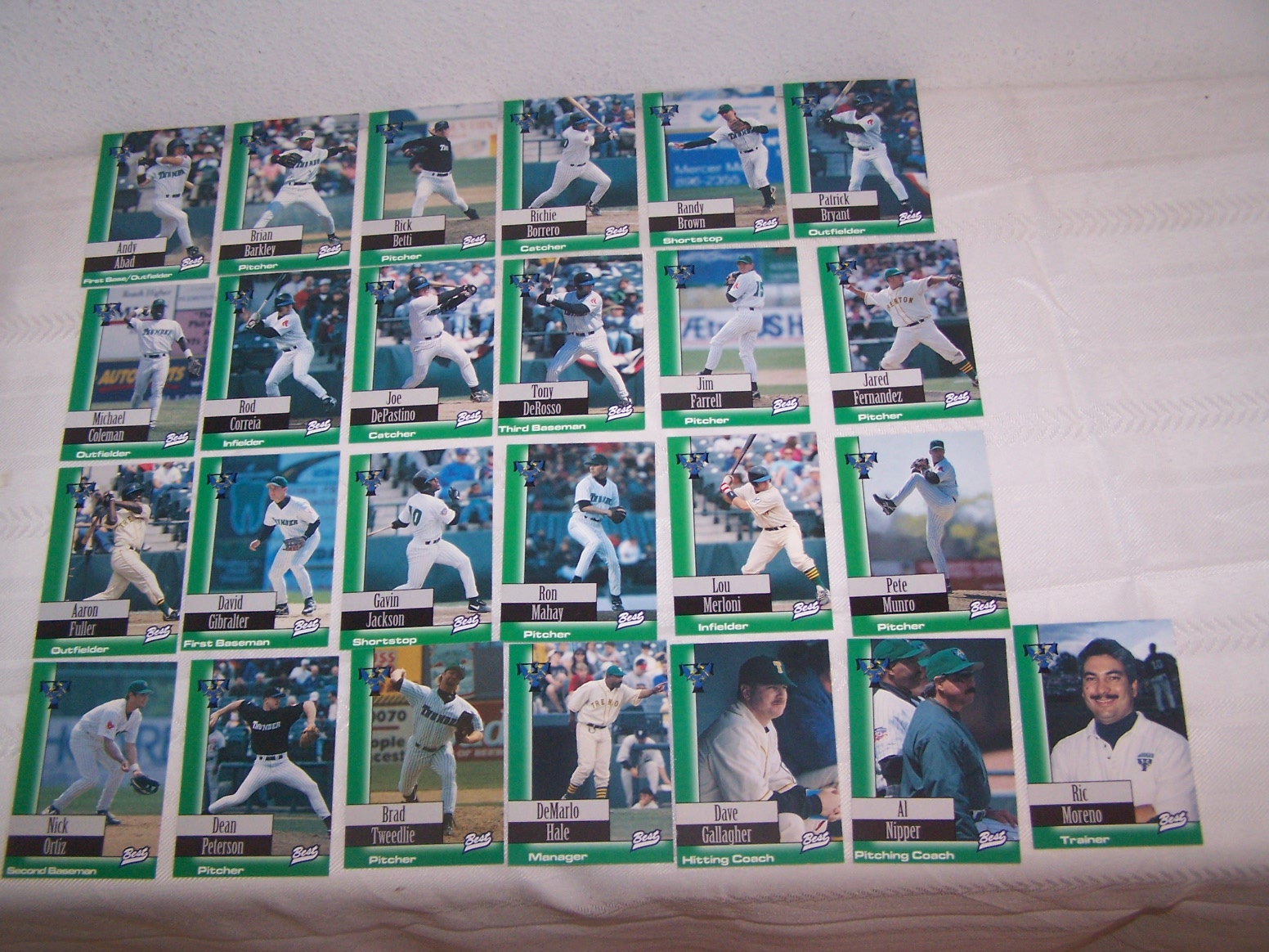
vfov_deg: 37.7
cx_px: 634
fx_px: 1393
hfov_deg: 49.0
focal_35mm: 38
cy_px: 476
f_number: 2.8
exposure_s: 1/60
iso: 140
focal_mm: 6.3
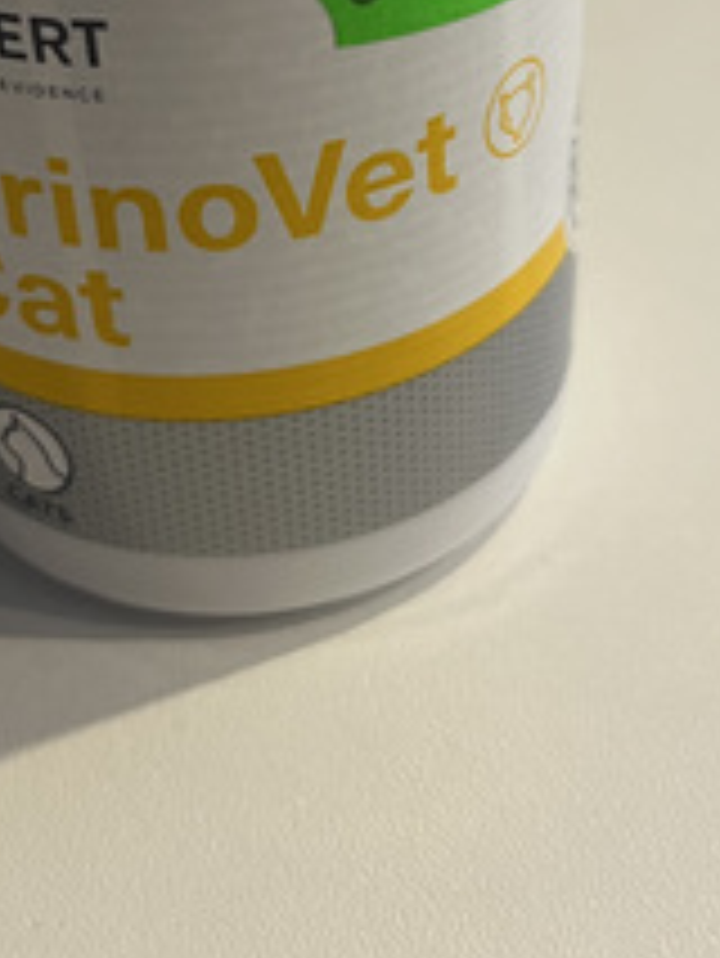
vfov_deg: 30.6
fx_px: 1690
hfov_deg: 24.0
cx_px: 295
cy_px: 148
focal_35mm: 61
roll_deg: +5.3
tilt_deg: -33.4
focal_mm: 5.1
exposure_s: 1/50
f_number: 1.6
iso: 160
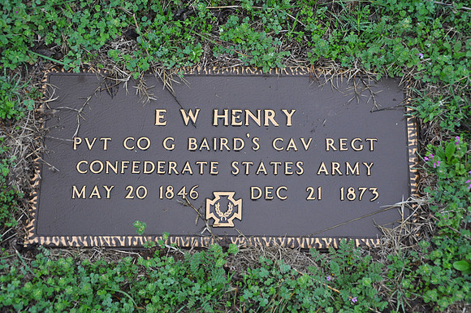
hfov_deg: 31.9
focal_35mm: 63
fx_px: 823
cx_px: 236
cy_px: 156
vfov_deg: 21.5
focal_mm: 42
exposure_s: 1/60
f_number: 4.8
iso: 720
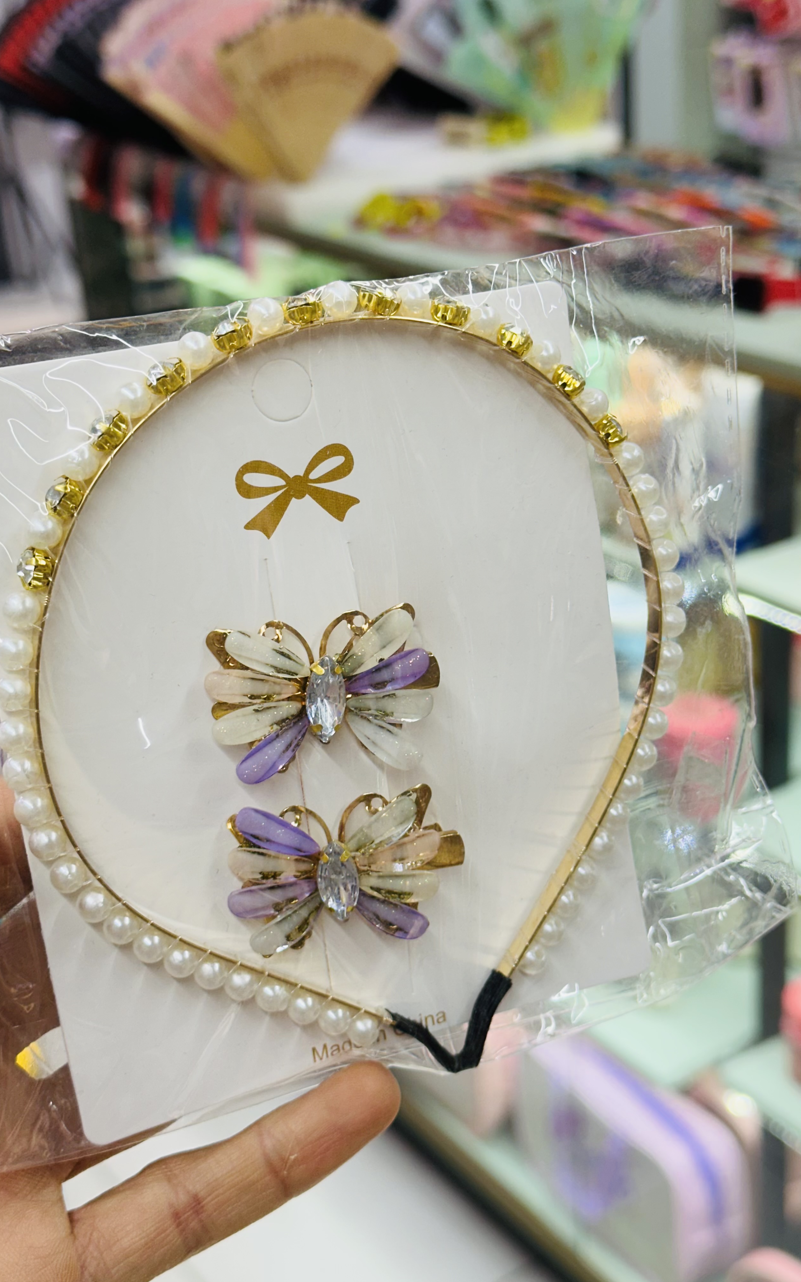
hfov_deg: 25.3
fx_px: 1782
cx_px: 394
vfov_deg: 39.6
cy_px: 641
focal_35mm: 51
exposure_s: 1/100
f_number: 1.78
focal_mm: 6.86
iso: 50
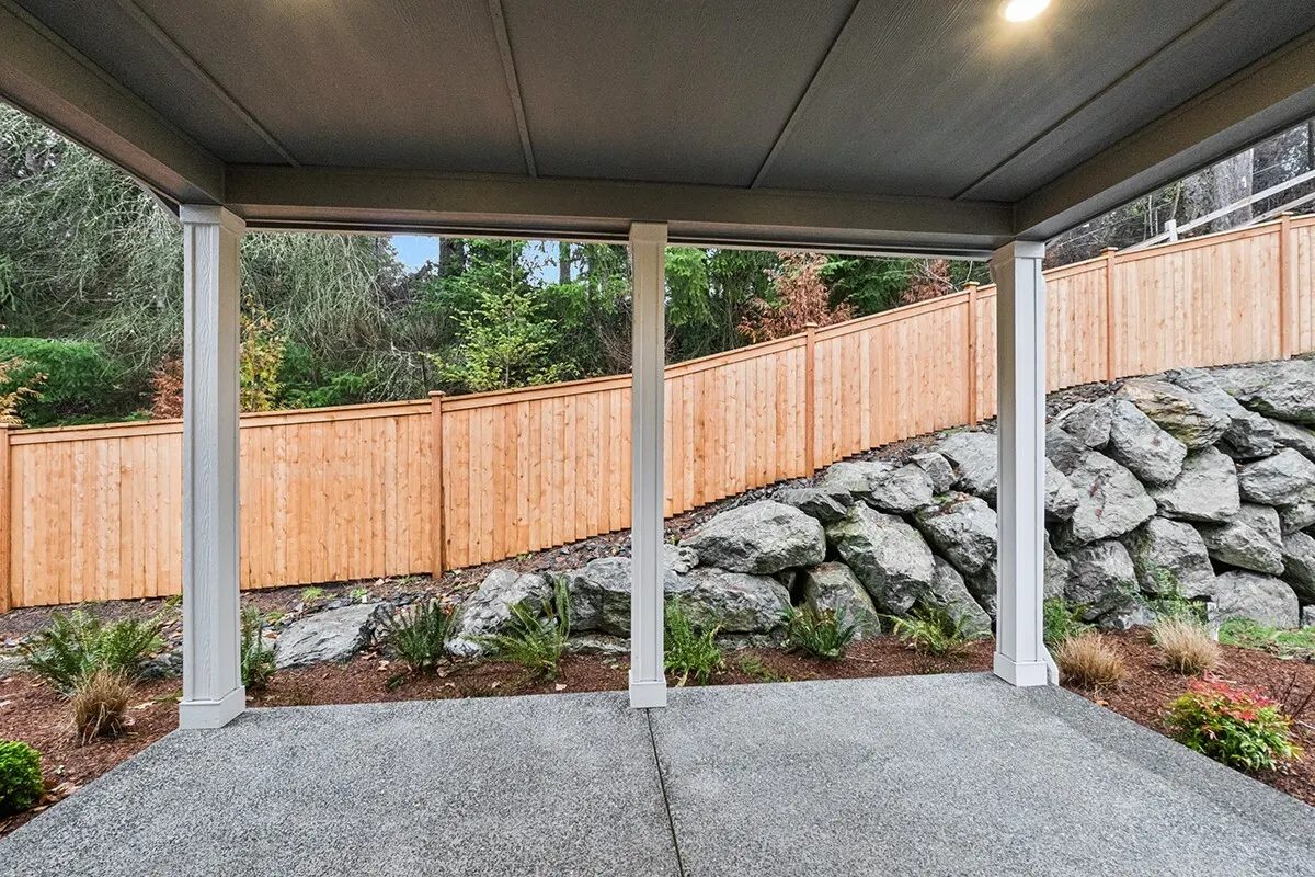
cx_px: 658
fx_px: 548
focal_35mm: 15
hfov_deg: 100.4
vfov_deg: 77.3
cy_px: 438
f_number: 9
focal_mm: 10
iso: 1600
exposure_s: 1/30
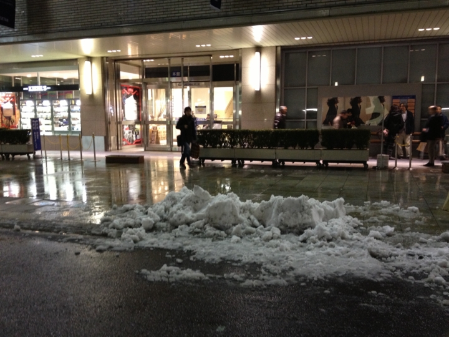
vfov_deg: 40.7
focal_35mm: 35
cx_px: 224
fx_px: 454
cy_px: 168
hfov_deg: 52.6
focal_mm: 4.28
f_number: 2.4
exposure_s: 1/20
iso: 200
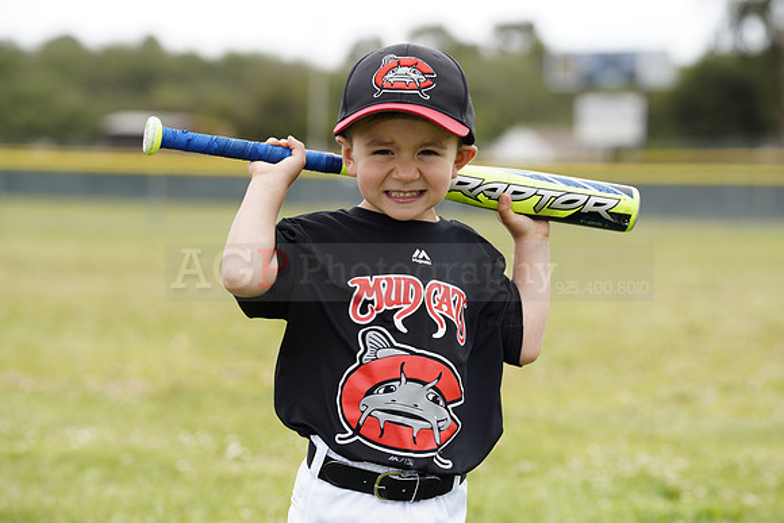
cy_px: 262
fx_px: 3311
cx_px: 392
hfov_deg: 13.5
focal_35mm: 152
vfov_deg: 9.0
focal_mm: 152
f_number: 5.6
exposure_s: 1/250
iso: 100
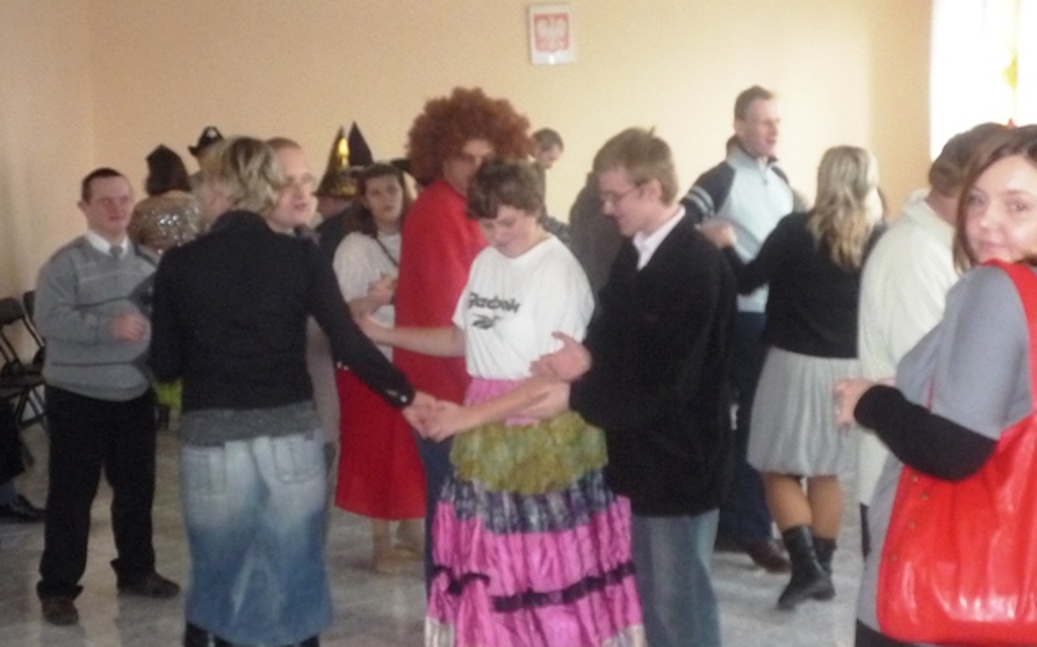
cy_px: 284
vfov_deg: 21.3
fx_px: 1724
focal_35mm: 61
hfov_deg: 33.5
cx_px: 517
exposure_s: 1/30
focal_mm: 5.8
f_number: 3.5
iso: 400
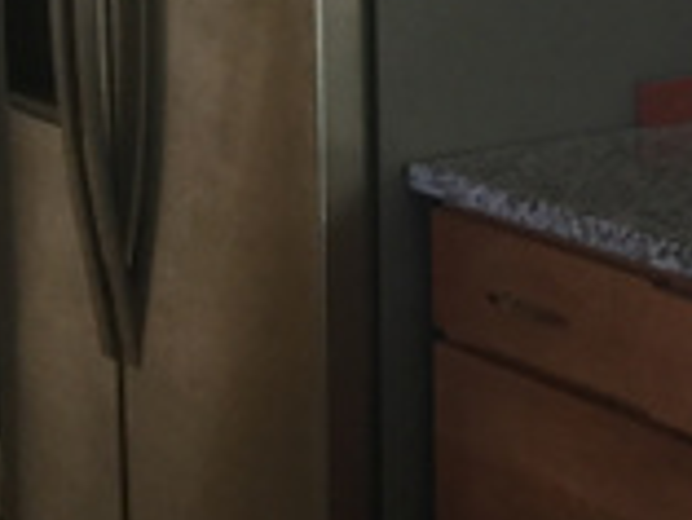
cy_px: 4
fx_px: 2521
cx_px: 1049
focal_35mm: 126
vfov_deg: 11.7
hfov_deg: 14.5
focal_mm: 3.3
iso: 25
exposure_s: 1/30
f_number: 2.4
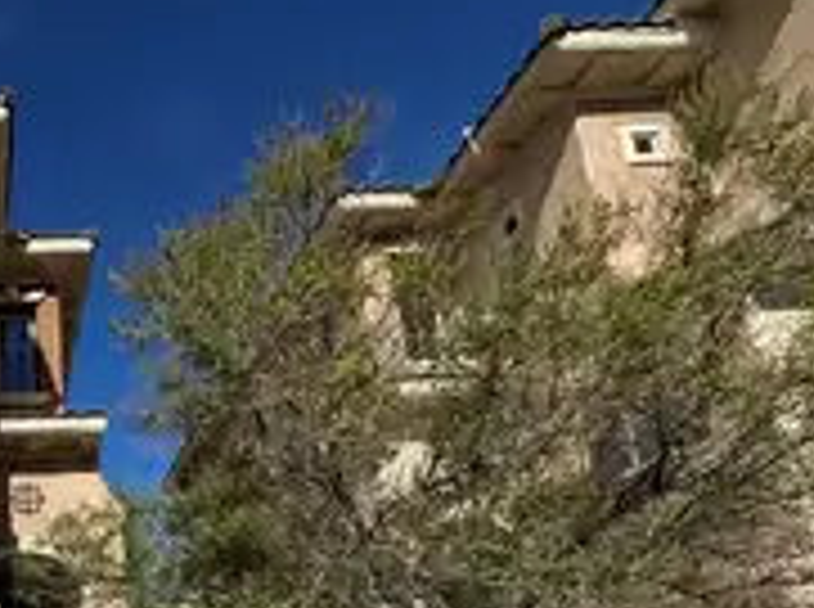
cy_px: 617
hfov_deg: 46.6
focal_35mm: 31
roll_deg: +0.0
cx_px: -36
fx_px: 728
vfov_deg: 39.6
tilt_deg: +13.9
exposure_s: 1/3040
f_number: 2.2
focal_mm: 2.22
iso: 50
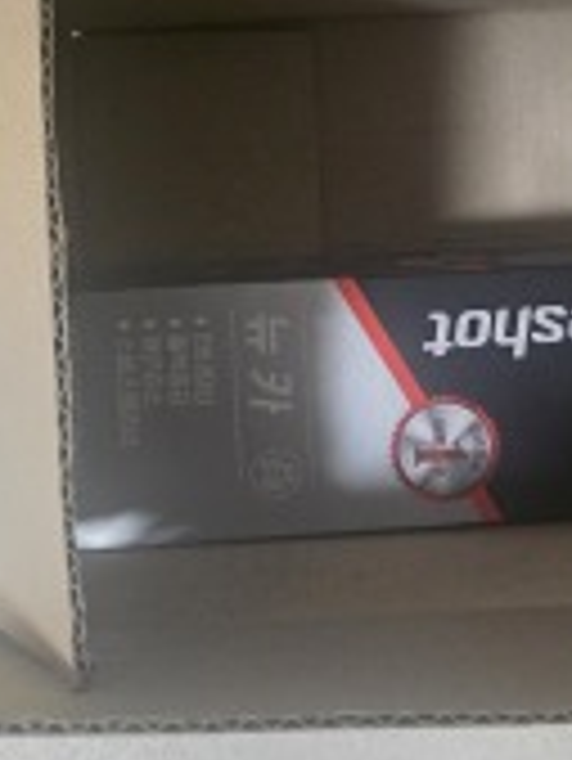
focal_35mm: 49
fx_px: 1078
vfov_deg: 38.2
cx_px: 518
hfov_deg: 28.5
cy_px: 220
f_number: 1.7
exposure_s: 1/120
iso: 2000
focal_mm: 6.3
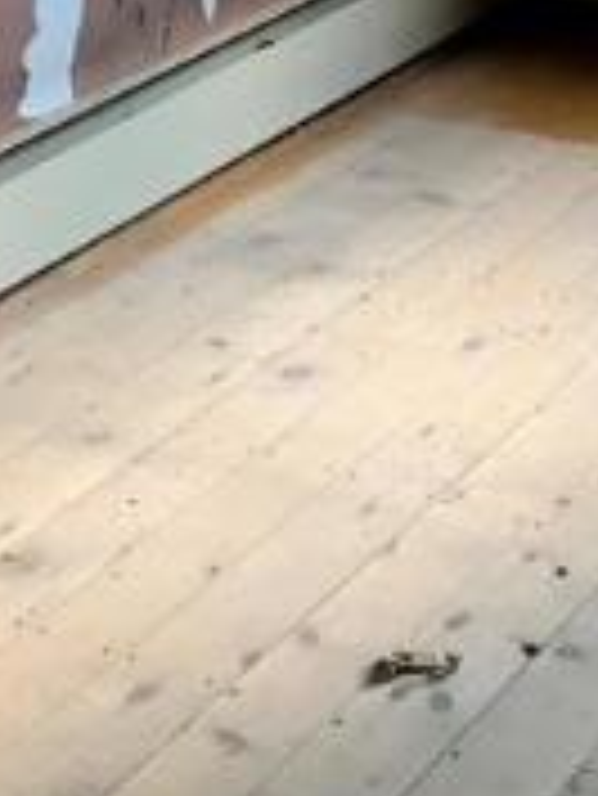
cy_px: -297
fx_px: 2600
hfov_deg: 12.9
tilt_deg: -9.8
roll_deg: -1.3
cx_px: 679
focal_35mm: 113
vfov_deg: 16.3
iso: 320
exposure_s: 1/60
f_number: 1.8
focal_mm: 4.25
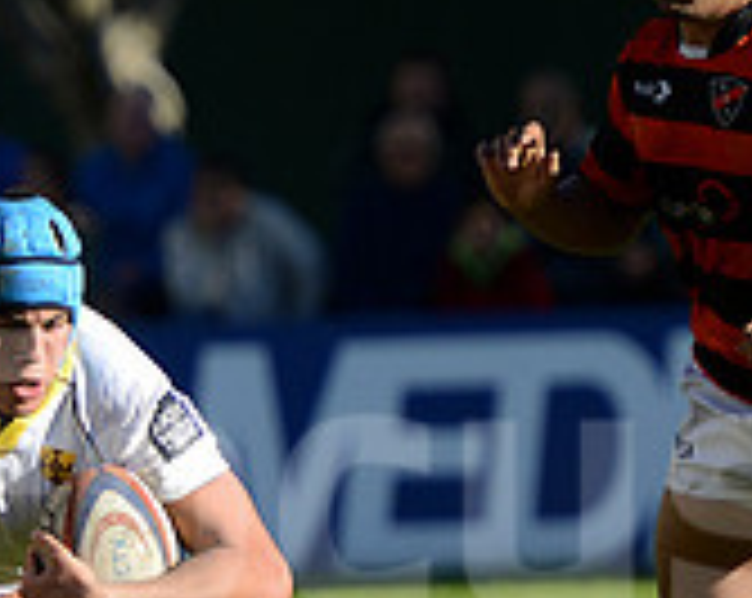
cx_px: -311
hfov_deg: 2.3
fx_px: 18863
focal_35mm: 849
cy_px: 465
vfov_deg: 1.8
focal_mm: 260
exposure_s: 1/1250
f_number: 4
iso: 400
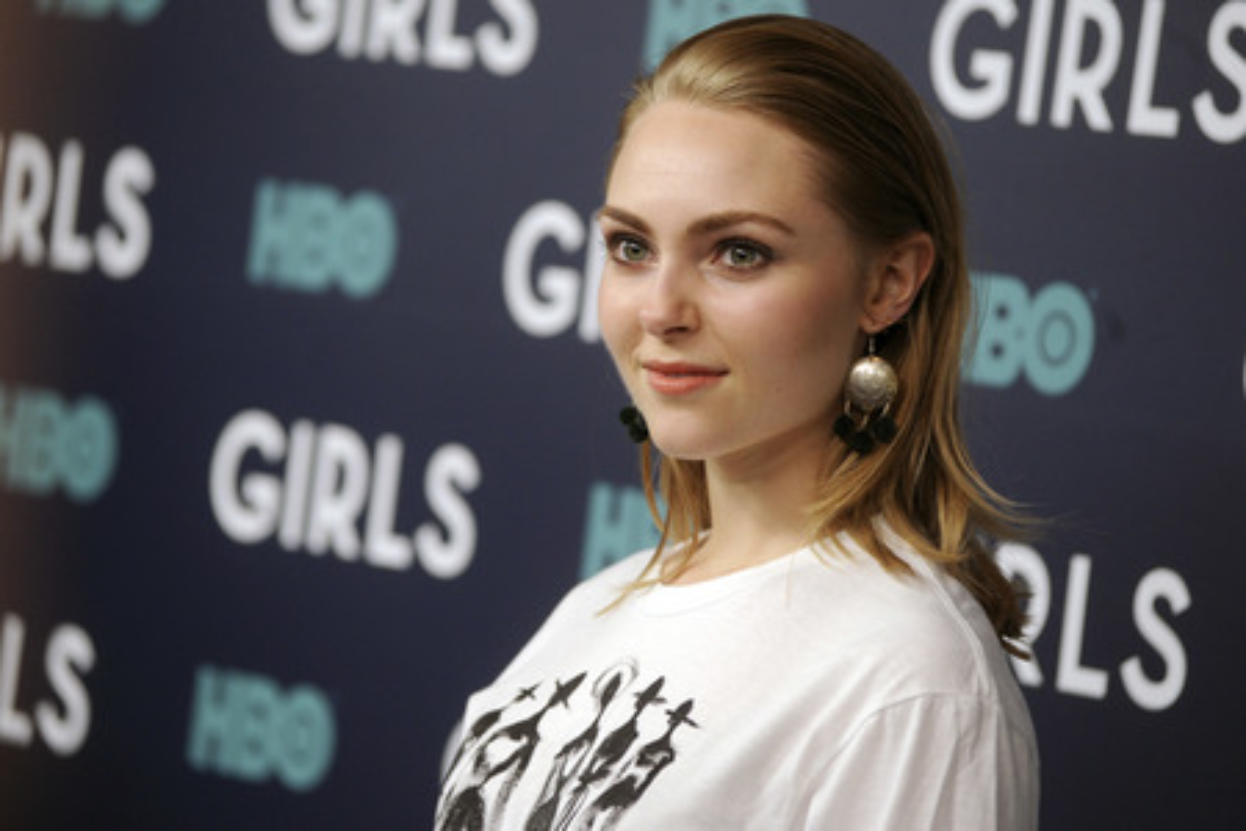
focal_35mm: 200
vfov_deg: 6.9
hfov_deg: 10.3
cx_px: 623
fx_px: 6922
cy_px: 416
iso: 1600
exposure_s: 1/250
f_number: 4.5
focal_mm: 200
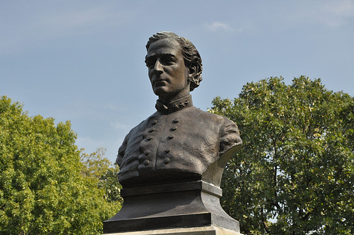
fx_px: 766
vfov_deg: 17.4
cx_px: 177
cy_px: 118
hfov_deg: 26.0
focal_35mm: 78
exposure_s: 1/125
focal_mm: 52
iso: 400
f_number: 10
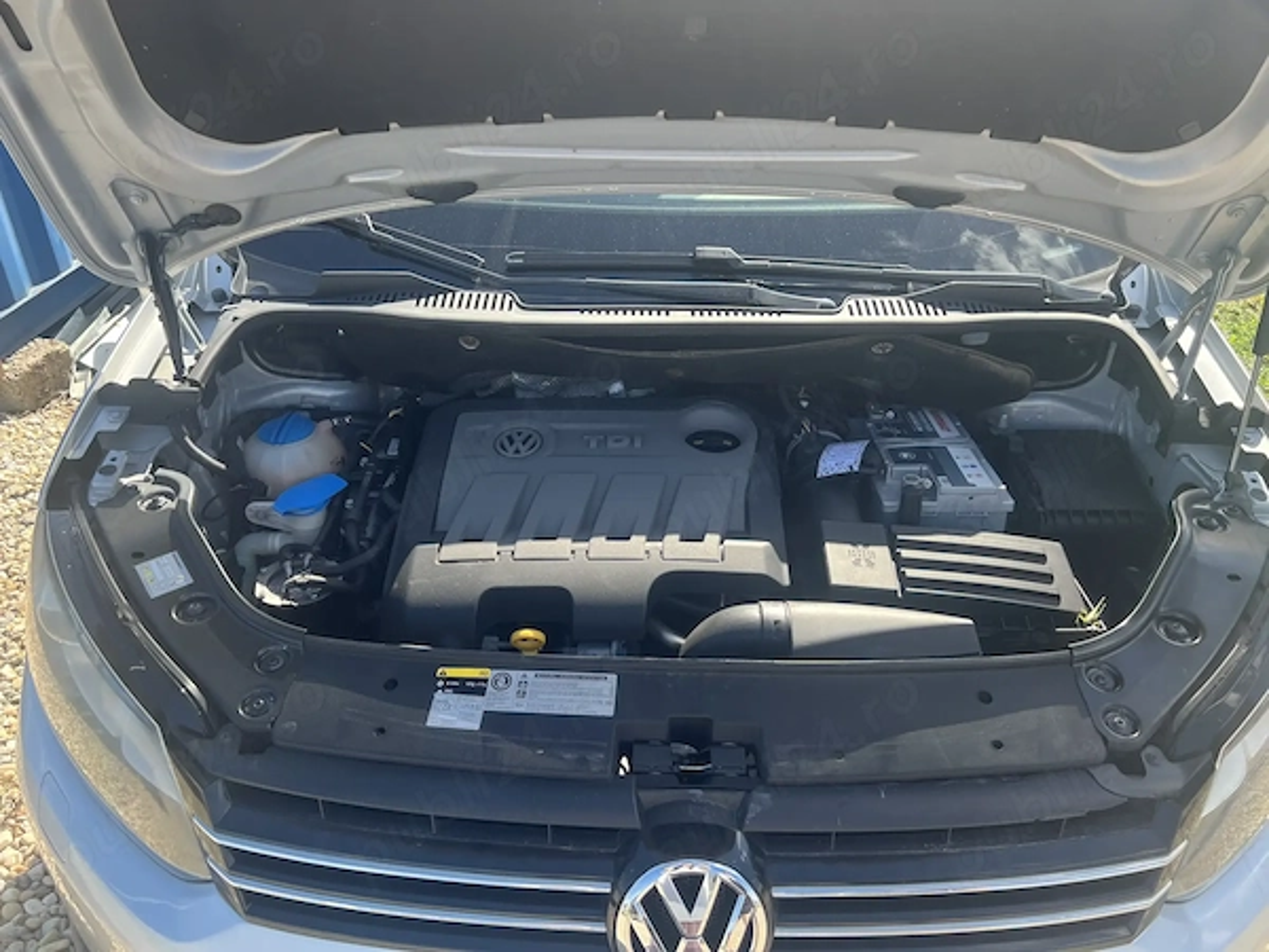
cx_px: 634
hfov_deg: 67.3
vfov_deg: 53.1
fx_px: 953
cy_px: 476
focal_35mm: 26
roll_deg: +0.1
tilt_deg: -30.7
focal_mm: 5.7
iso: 50
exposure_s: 1/718
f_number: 1.5
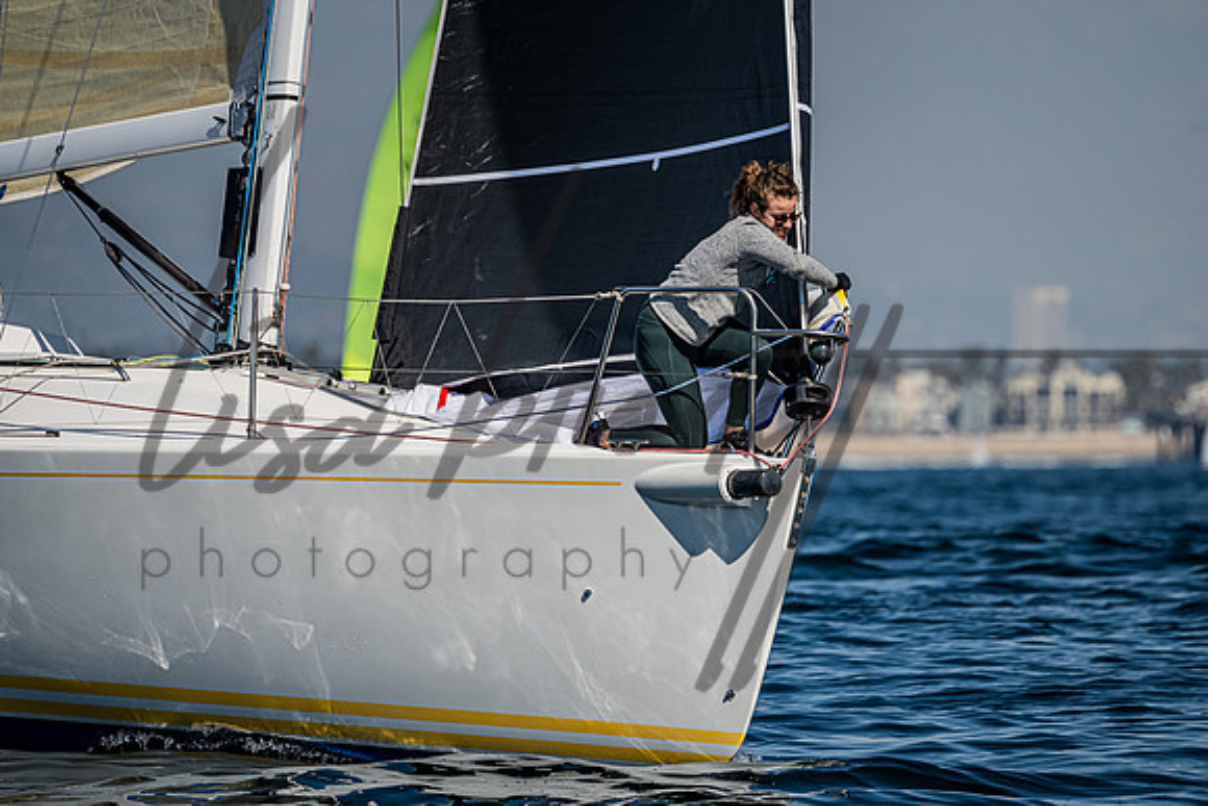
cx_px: 738
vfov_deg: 2.8
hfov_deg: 4.1
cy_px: 342
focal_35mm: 497
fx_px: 16671
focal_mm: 400
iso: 400
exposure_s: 1/4000
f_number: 5.6
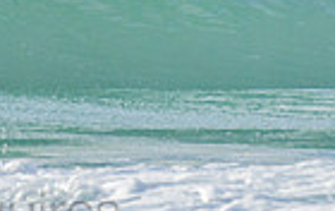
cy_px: -281
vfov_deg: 0.5
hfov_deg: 0.8
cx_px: -220
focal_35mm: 2579
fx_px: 23584
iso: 450
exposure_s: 1/2000
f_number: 5.6
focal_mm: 500
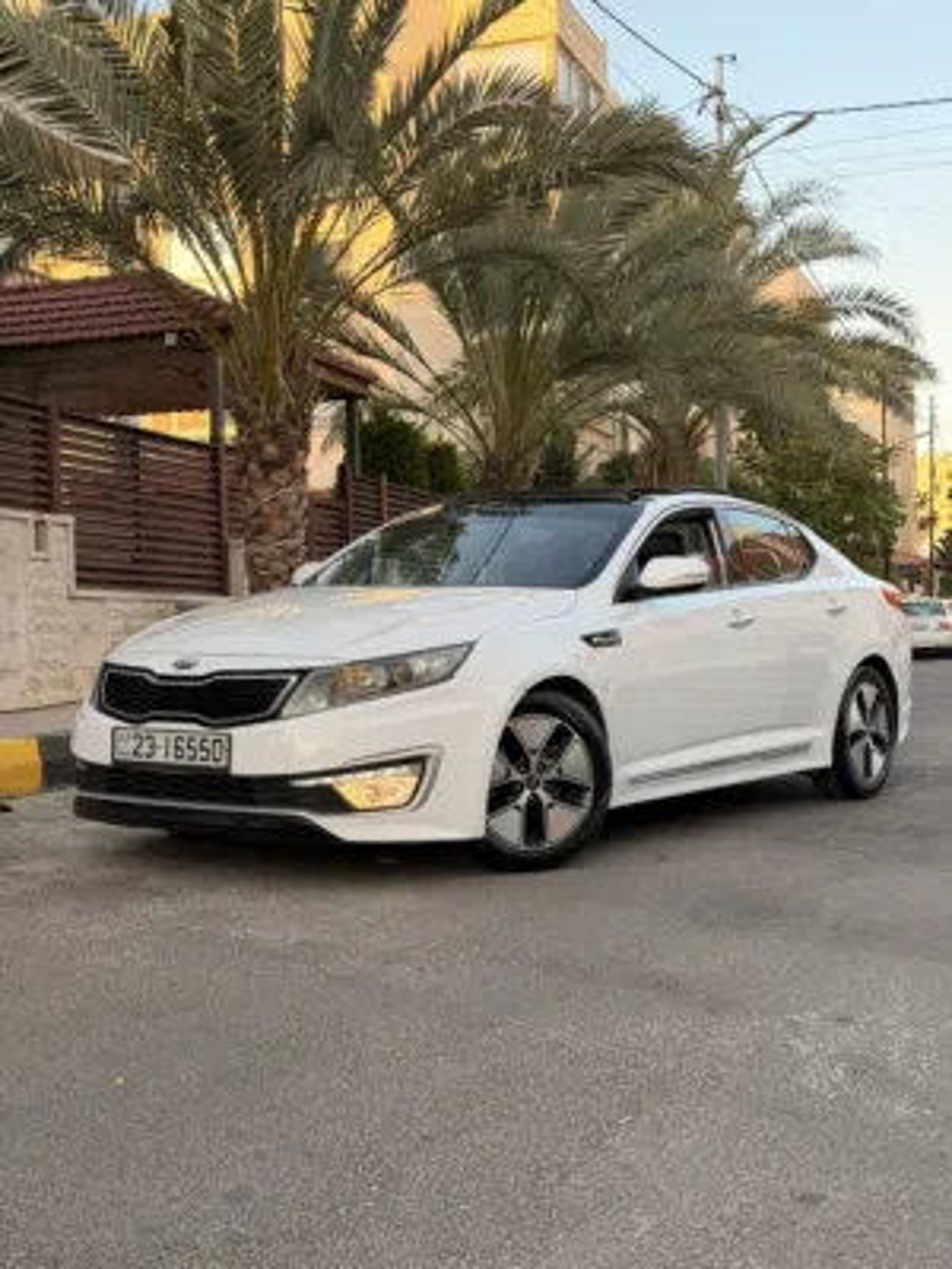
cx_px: 476
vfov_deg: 39.7
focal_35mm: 48
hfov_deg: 30.3
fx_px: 1760
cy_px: 634
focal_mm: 6.76
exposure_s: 1/305
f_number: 1.78
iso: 80
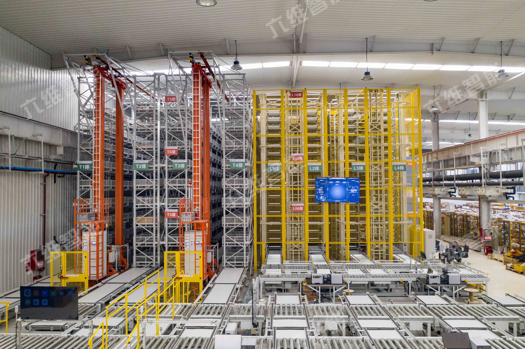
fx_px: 408
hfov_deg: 65.5
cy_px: 174
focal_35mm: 28
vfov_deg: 46.4
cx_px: 262
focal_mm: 10.26
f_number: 2.8
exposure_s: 1/15
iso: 640
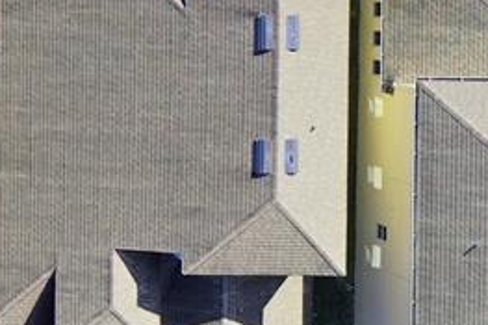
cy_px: 20
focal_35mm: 109
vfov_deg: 12.4
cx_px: -291
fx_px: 1477
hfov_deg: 16.7
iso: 100
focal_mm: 10.26
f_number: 3.2
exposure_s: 1/40
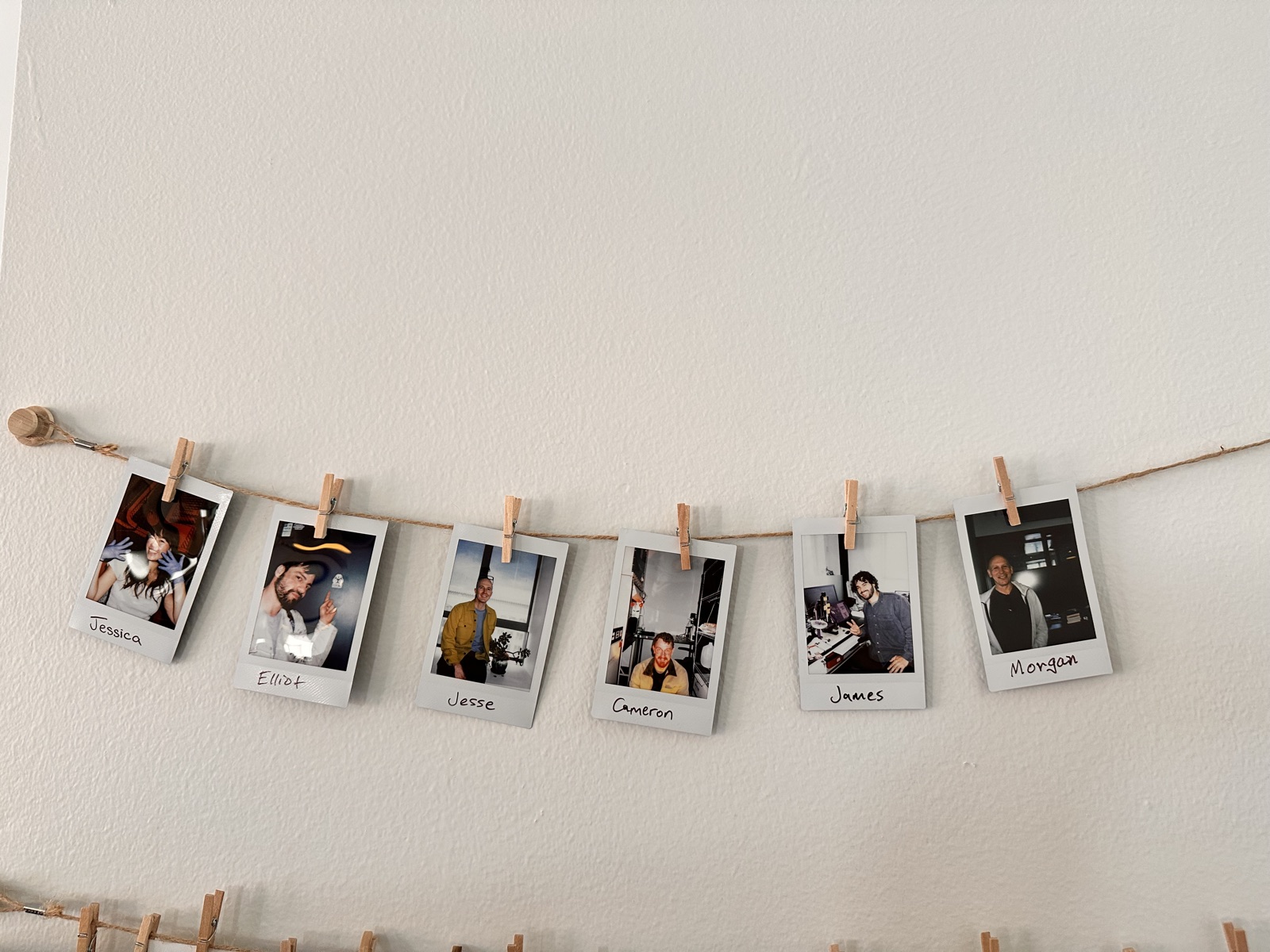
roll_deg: +1.1
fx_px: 881
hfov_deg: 71.6
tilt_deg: +8.1
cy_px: 476
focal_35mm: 24
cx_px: 635
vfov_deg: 56.8
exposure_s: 1/120
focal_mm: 6.86
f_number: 1.78
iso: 125
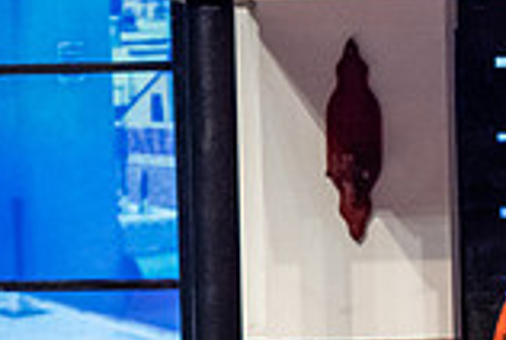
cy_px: 303
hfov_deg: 3.5
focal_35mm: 586
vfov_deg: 2.4
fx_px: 8252
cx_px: 653
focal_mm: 160
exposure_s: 1/200
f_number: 2.8
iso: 4000
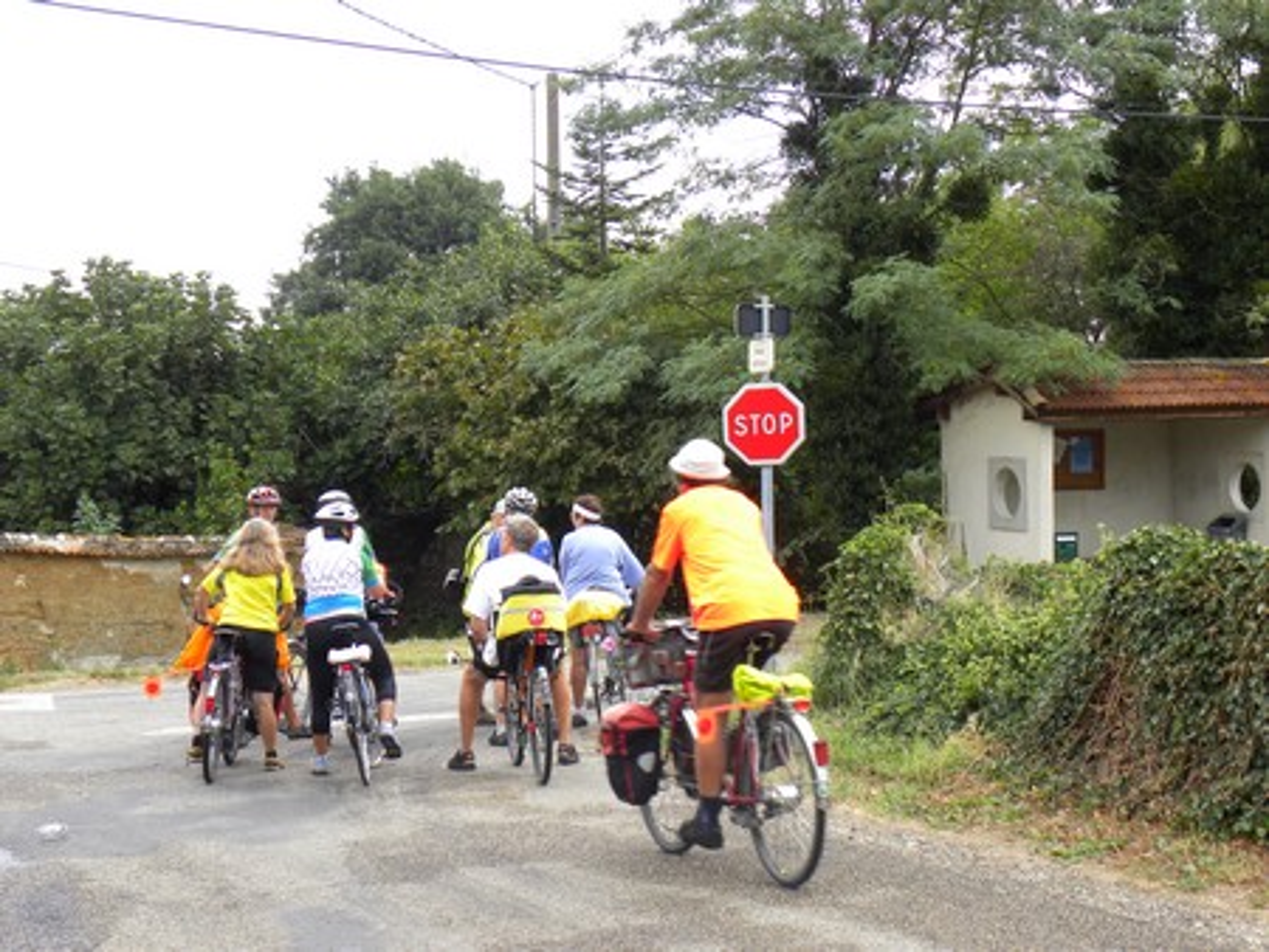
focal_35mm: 66
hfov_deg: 29.4
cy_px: 476
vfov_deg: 22.3
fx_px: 2421
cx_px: 634
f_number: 3.5
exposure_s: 1/41.6
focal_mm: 11.8
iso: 64
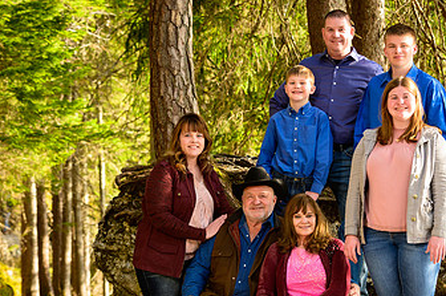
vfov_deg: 11.3
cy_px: 226
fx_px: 1497
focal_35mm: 121
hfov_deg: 16.9
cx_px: 304
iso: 200
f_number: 4.5
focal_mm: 70
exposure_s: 1/80
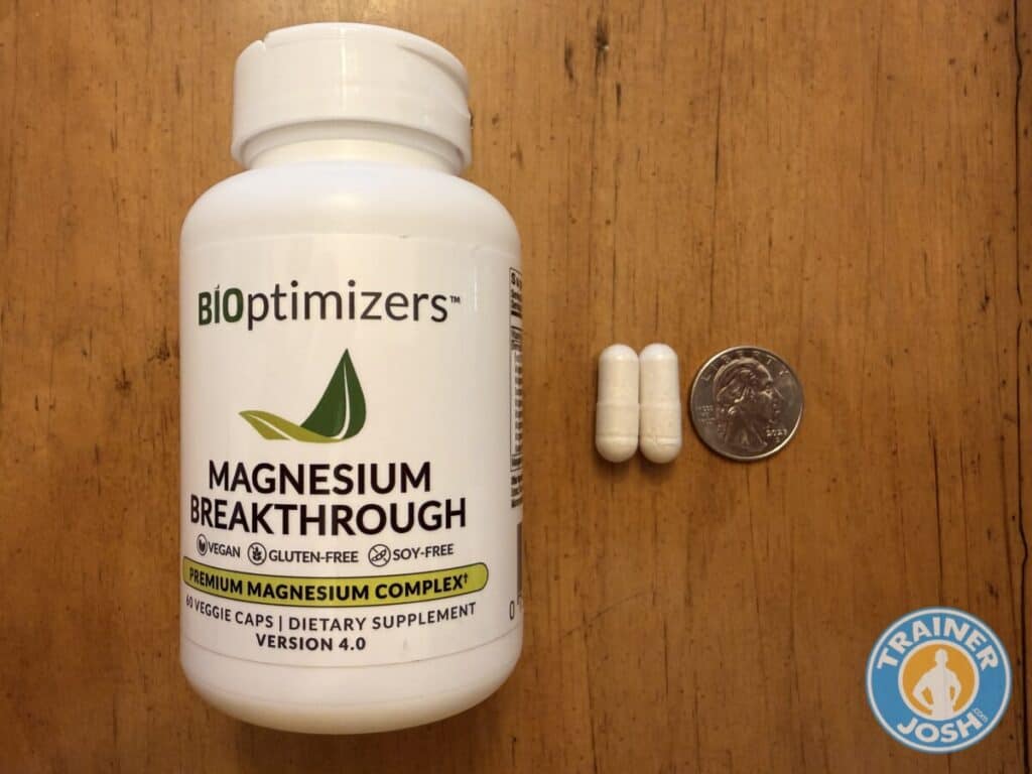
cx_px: 516
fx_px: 716
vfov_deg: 56.8
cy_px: 387
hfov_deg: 71.6
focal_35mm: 24
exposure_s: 1/60
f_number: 2.2
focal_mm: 2.22
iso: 250
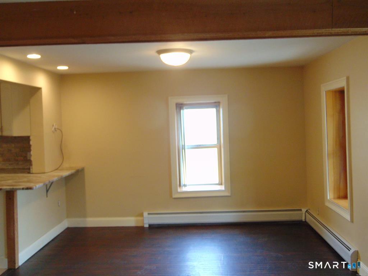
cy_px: 138
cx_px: 184
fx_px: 415
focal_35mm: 39
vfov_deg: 36.8
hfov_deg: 47.9
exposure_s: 1/30
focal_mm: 6.9
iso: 250
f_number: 3.3
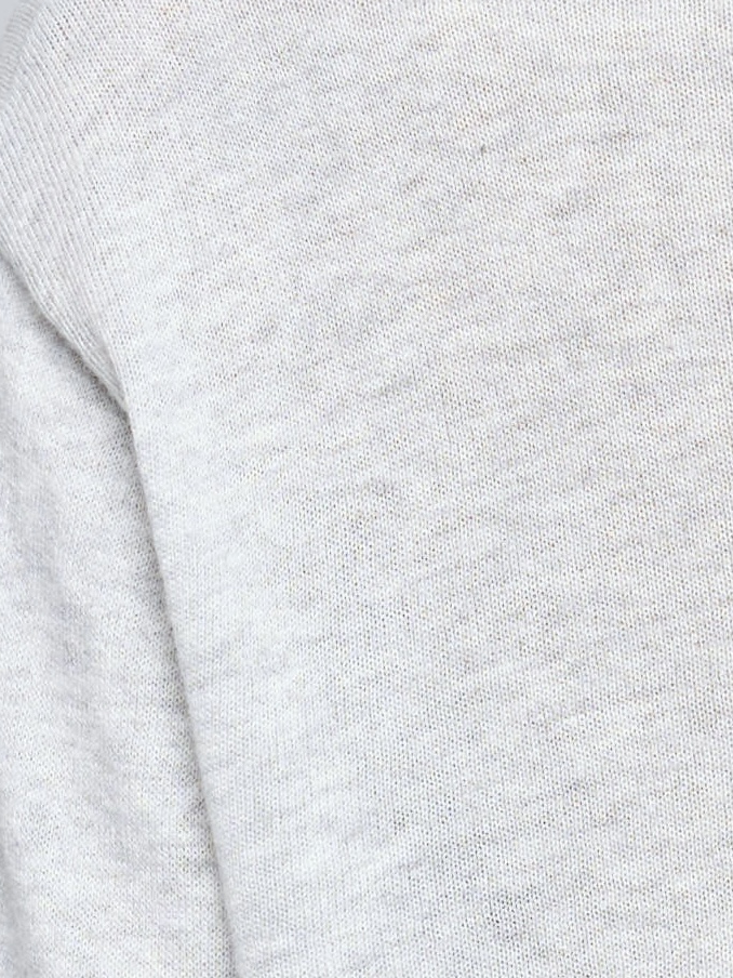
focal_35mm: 567
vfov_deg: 3.5
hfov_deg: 2.6
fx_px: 16008
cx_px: 1203
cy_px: 1291
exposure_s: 1/125
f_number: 8
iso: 200
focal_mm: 85
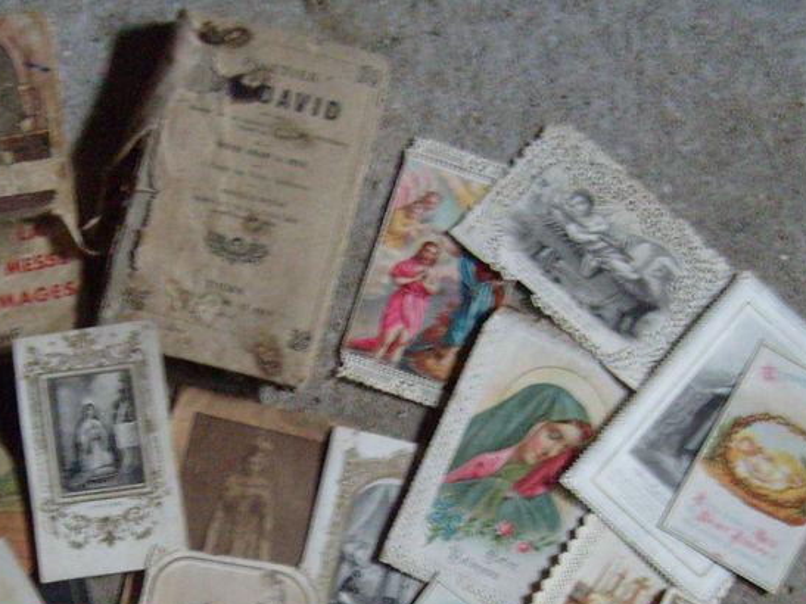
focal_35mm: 64
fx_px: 1490
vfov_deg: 22.4
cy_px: 541
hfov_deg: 30.2
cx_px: 312
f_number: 2.8
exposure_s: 1/10
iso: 400
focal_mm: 5.8
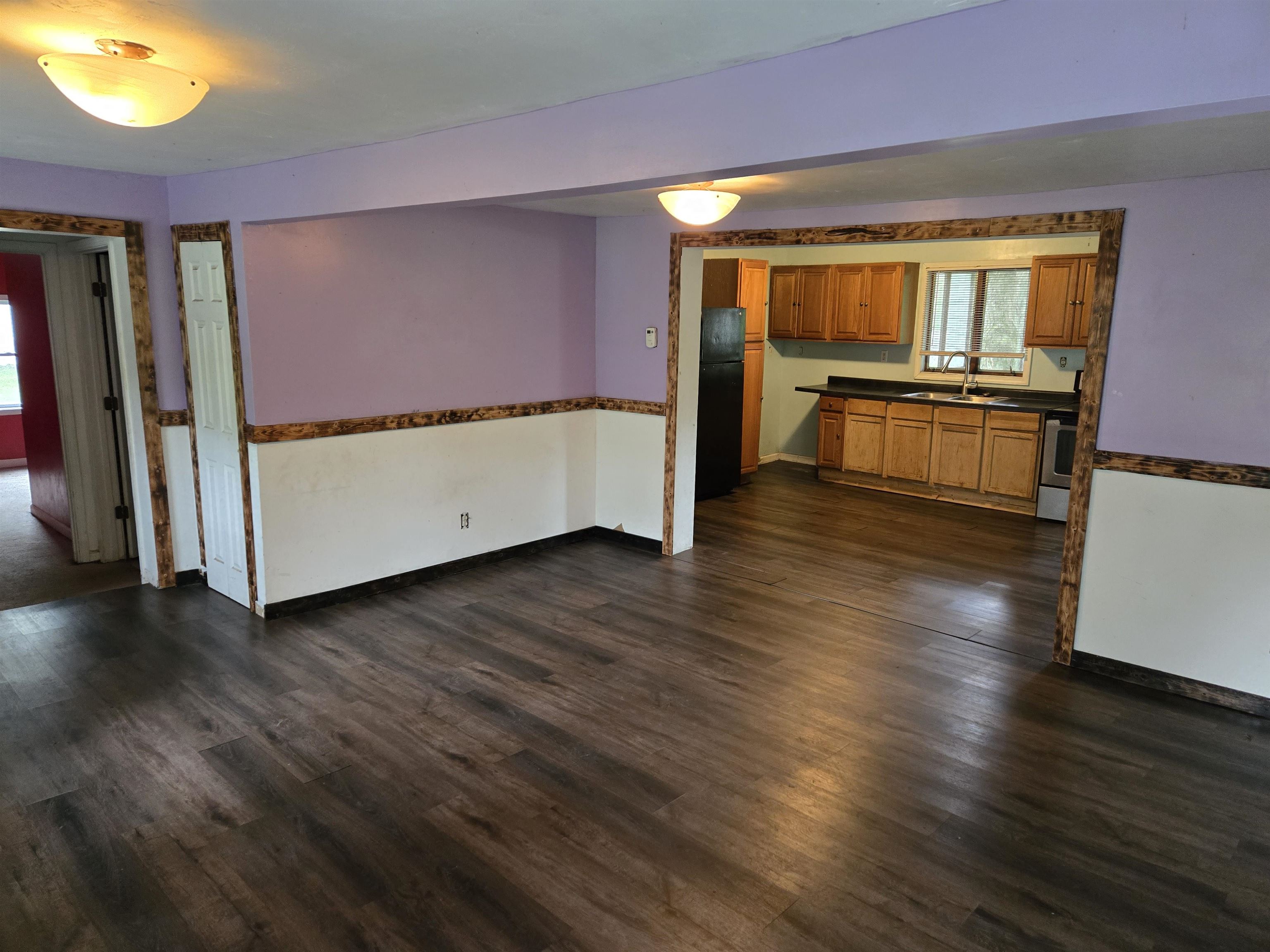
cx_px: 635
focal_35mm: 23
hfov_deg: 73.9
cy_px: 476
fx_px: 844
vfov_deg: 58.9
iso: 640
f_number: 1.8
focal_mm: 5.4
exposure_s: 1/60
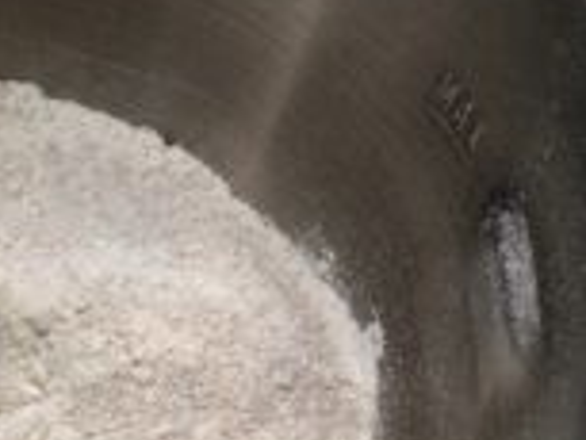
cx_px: -77
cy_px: 266
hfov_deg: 27.4
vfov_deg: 22.9
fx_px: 1084
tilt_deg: -51.9
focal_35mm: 64
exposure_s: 1/100
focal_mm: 4
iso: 32
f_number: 1.8
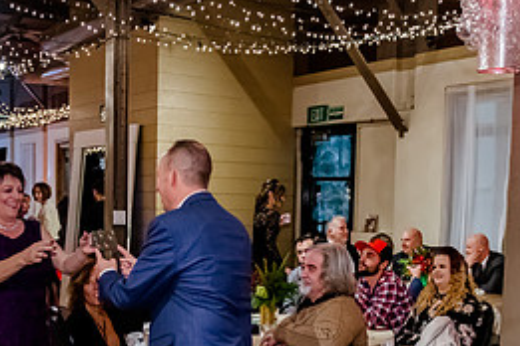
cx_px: 202
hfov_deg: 36.1
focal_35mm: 55
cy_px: 289
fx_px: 794
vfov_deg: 24.1
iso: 5000
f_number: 2.8
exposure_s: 1/160
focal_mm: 24
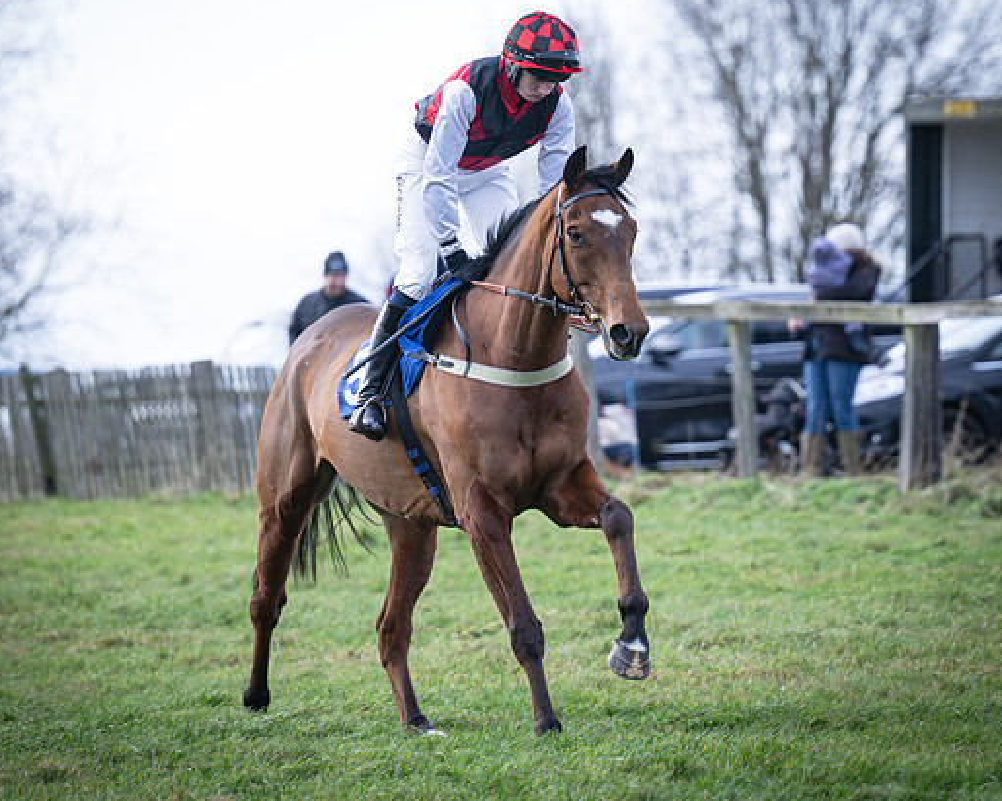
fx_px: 11119
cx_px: 653
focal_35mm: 375
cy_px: 291
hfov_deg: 5.2
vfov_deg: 4.1
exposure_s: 1/1000
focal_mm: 150
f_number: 2.8
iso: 400
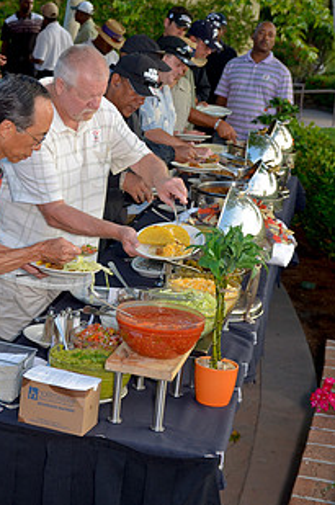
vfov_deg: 24.4
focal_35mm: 83
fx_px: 1162
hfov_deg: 16.4
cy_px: 191
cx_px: 105
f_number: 4.5
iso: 100
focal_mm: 38
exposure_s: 1/200
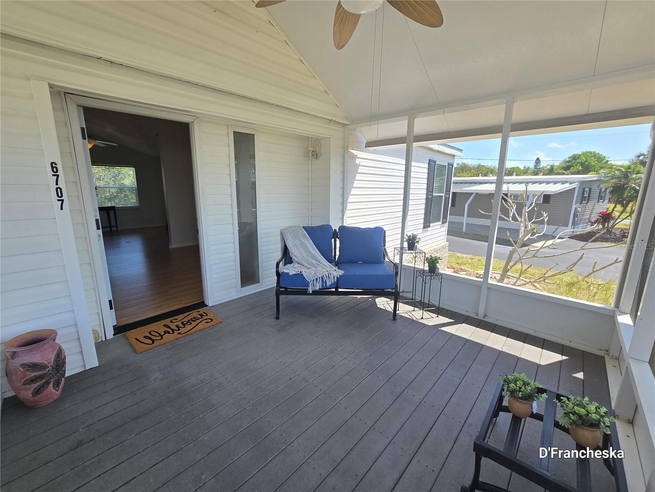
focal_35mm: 13
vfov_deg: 89.9
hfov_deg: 106.2
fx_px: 246
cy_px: 246
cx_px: 328
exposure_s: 1/563
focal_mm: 2.2
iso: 50
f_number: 2.2
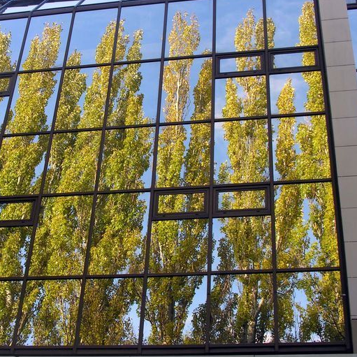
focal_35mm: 67
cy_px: 162
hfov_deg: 25.6
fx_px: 782
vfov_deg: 25.7
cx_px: 119
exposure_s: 1/65.2
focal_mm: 11
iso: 50
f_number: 3.7
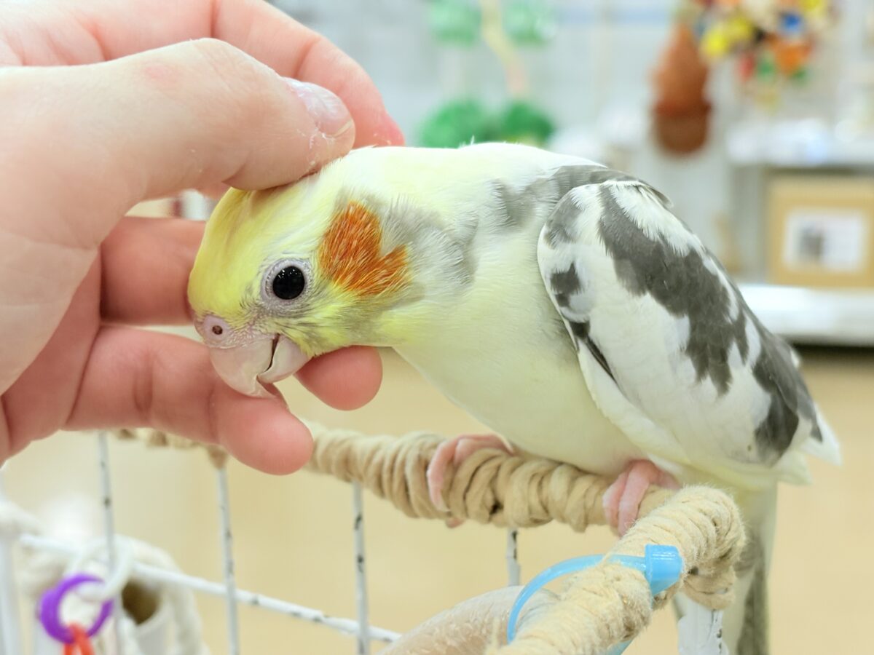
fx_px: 1313
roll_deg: +2.0
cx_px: 437
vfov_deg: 28.0
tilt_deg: -12.0
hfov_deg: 36.8
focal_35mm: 52
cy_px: 328
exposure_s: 1/100
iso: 125
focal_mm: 5.96
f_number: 1.6
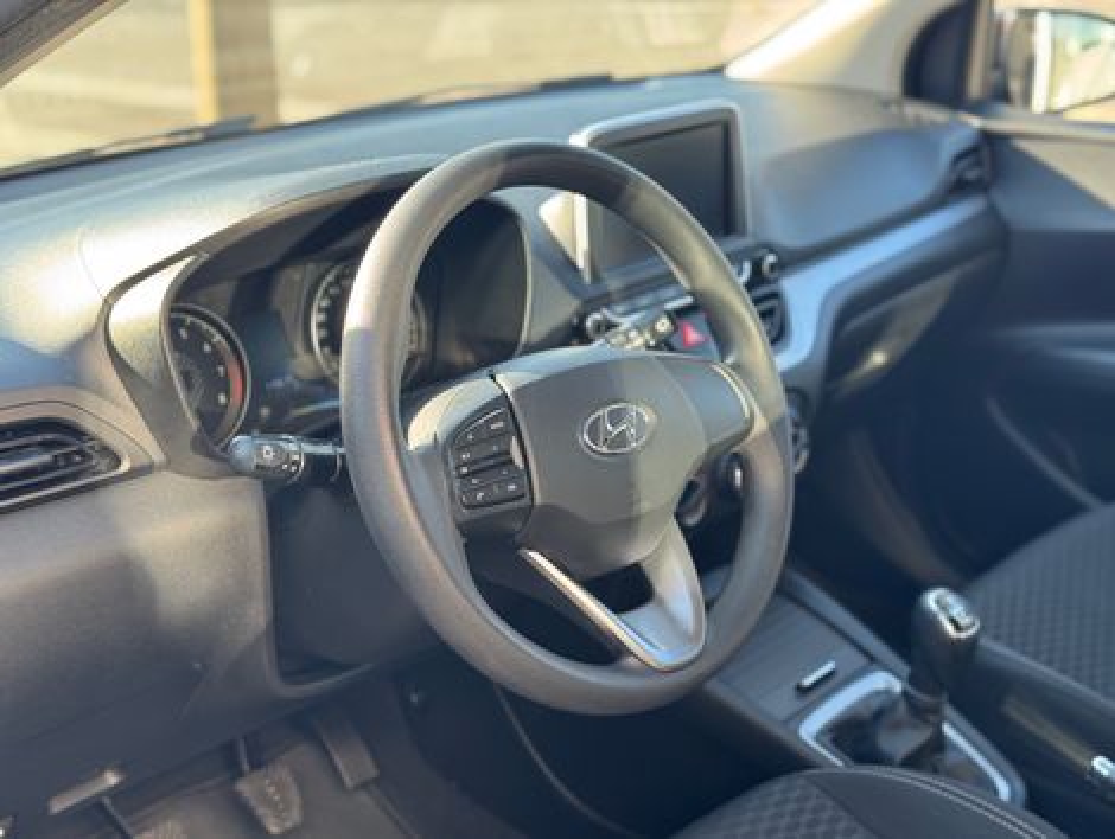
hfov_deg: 39.6
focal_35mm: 48
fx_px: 1548
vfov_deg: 30.3
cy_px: 420
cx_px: 558
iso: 80
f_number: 1.78
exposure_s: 1/121
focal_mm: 6.76
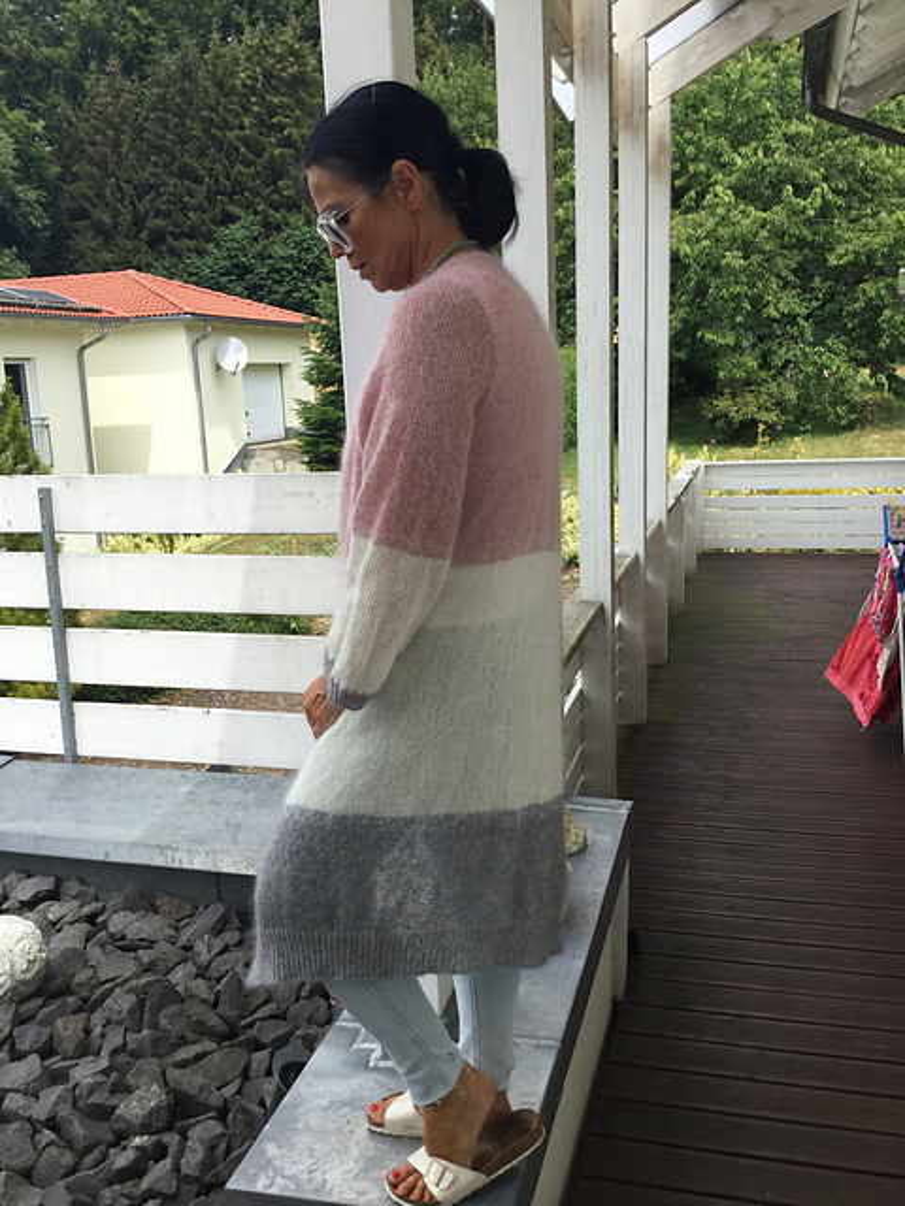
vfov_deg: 58.4
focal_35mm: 31
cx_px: 452
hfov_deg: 45.4
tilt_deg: -11.6
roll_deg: +3.4
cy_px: 603
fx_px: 1081
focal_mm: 3.3
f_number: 2.4
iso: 25
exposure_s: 1/734
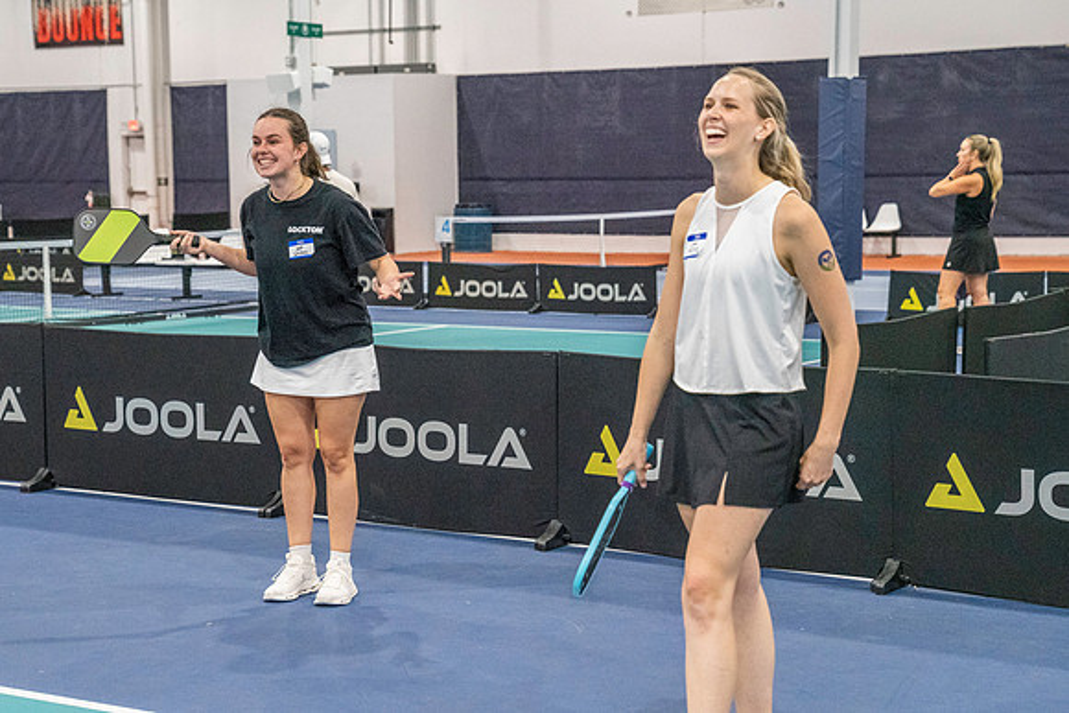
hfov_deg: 28.5
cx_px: 447
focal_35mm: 71
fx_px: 2105
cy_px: 382
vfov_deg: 19.2
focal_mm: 59
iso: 10000
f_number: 4
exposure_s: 1/800
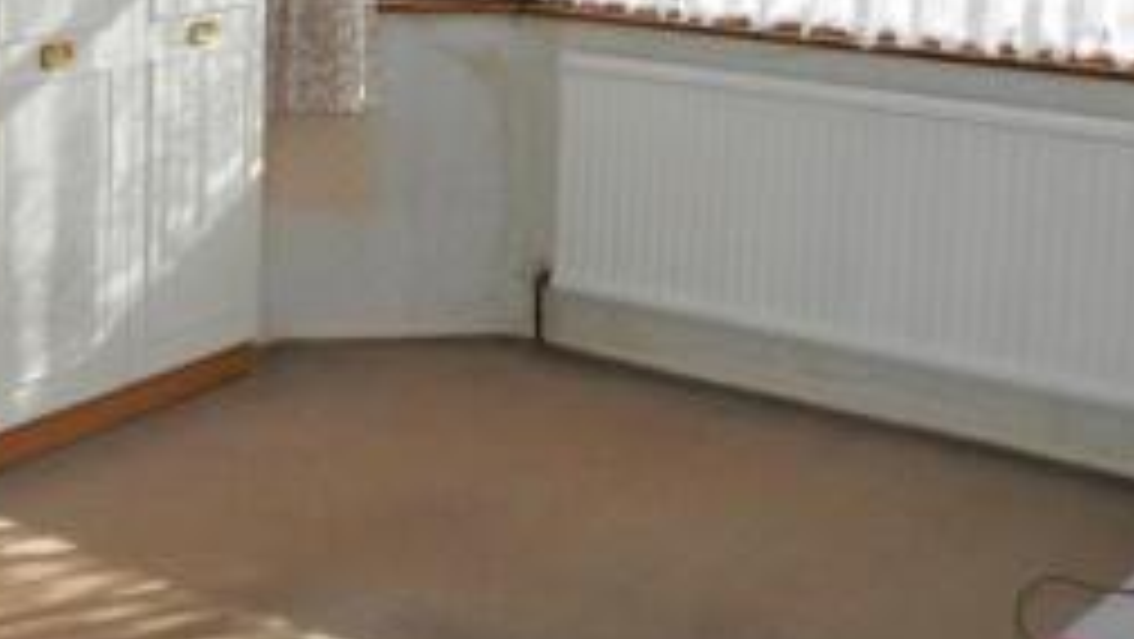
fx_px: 1895
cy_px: -11
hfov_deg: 32.8
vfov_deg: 18.6
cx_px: 308
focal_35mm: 63
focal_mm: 4.5
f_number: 3.1
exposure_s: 1/640
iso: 80
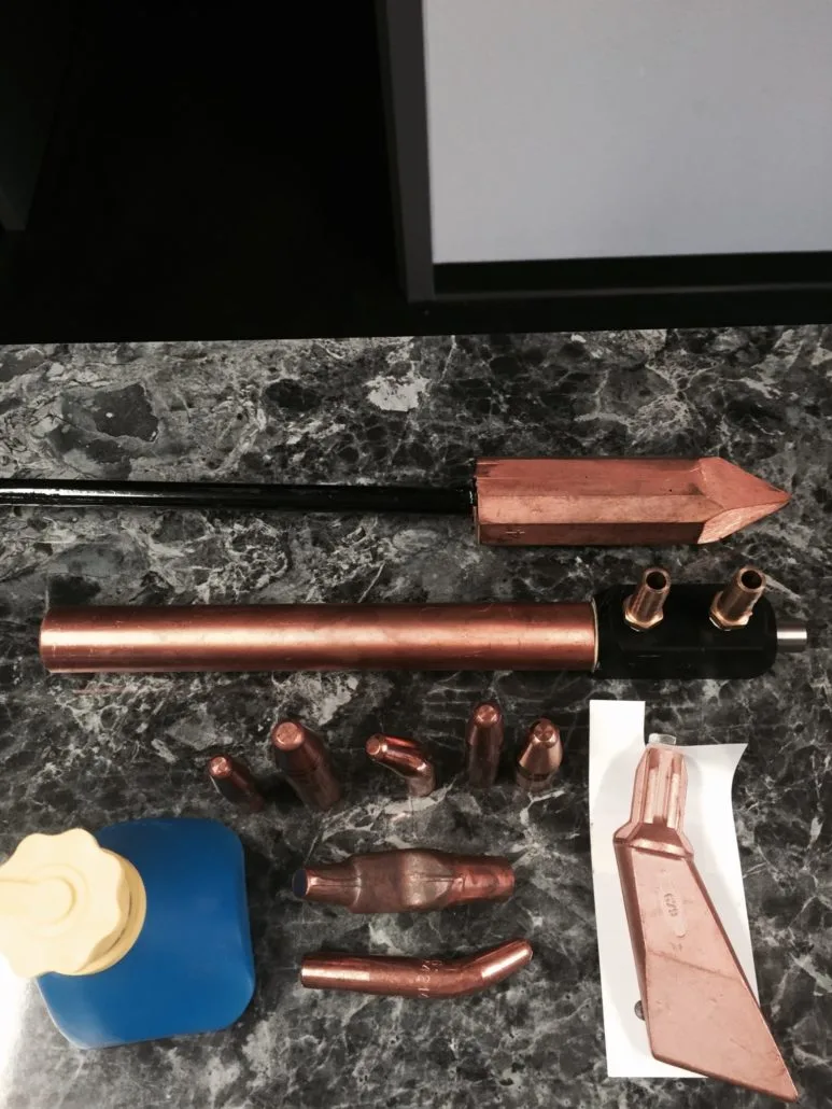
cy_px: 554
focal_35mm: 29
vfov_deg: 61.6
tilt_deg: -63.3
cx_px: 416
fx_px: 929
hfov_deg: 48.2
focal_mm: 4.15
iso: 100
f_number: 2.2
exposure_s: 1/30
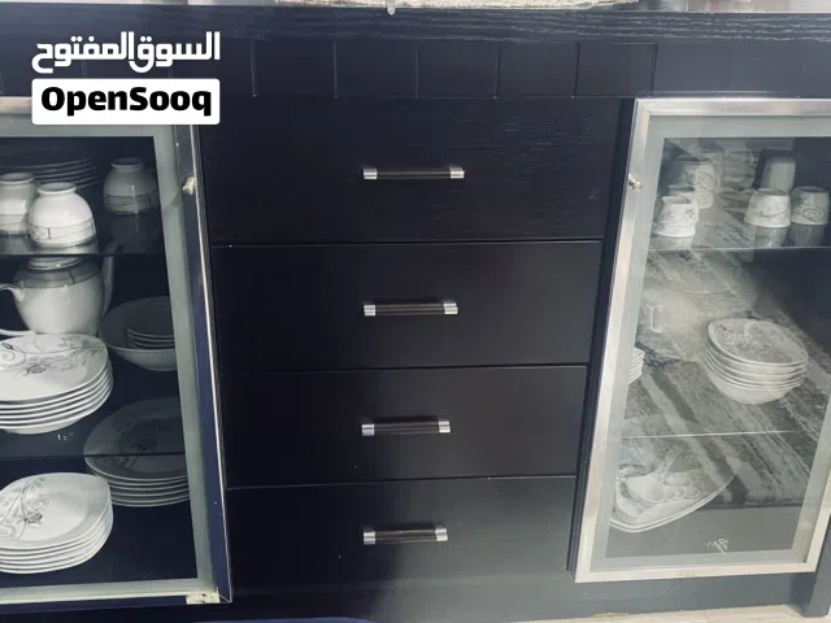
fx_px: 624
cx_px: 416
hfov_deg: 67.3
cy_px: 312
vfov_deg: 53.1
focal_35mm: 26
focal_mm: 4.25
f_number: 1.8
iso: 400
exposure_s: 1/33
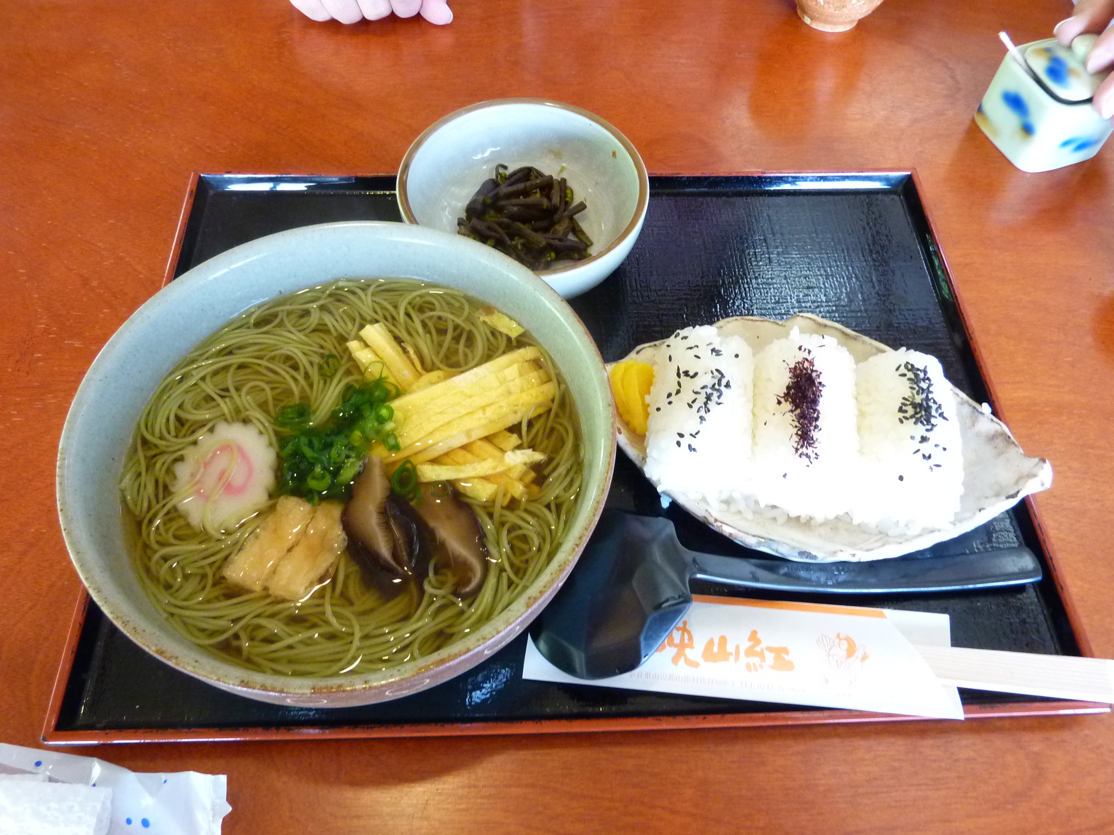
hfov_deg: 69.4
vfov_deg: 54.9
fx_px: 805
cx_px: 557
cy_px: 418
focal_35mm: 25
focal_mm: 4.1
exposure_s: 1/13
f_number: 3.3
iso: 400
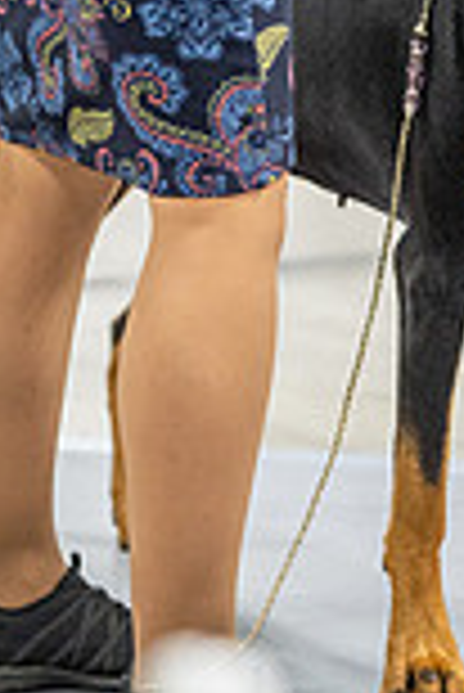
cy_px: -184
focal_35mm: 298
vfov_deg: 6.8
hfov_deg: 4.6
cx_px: 410
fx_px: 5748
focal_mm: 102
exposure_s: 1/160
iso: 3200
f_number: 2.8
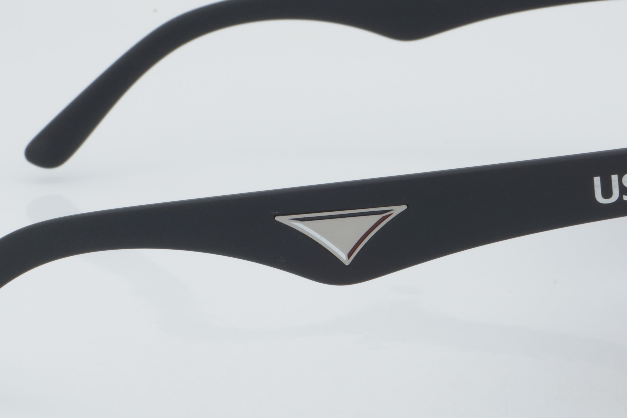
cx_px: 333
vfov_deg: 11.8
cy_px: 193
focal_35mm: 116
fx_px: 2020
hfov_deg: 17.6
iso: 100
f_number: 32
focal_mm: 50
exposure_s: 1/3
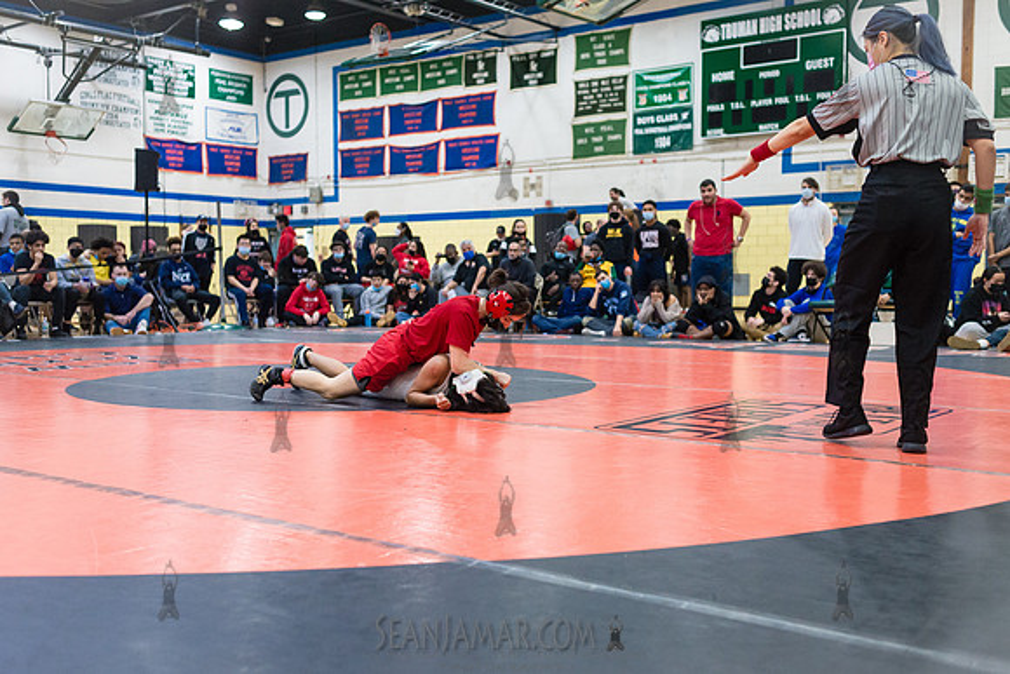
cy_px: 337
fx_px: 1044
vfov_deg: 35.8
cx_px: 505
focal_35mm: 37
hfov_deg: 51.6
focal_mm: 35
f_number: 3.5
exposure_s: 1/400
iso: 4000
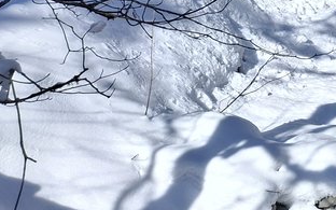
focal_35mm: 98
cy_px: -135
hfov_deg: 17.3
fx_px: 897
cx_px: 603
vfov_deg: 12.5
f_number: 1.8
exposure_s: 1/2825
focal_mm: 4.69
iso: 32
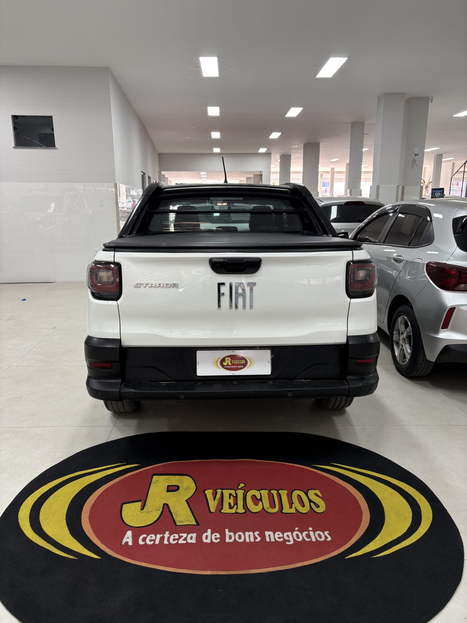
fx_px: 468
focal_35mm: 26
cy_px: 312
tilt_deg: -13.0
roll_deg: -0.3
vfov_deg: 67.3
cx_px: 234
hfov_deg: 53.1
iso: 80
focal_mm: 5.96
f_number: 1.6
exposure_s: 1/60
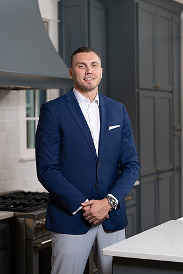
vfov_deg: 23.9
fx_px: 648
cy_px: 137
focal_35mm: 85
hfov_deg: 16.1
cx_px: 92
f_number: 2.5
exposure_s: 1/160
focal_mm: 85
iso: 100
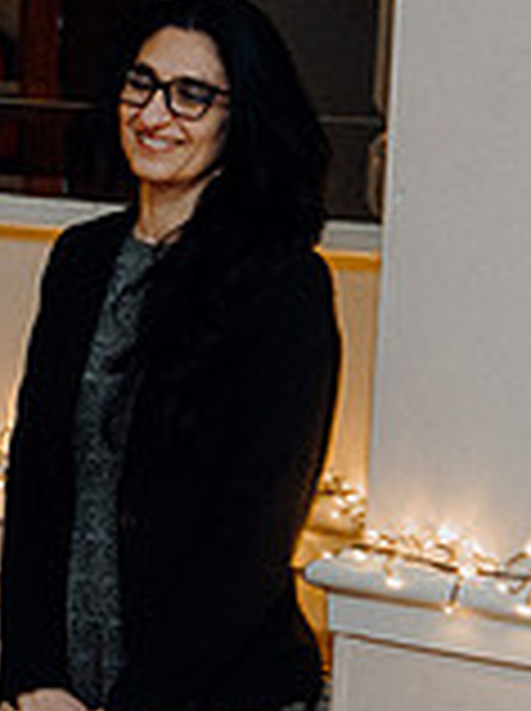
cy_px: 560
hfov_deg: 7.2
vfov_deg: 10.0
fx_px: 4061
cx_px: -594
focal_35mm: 198
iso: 2500
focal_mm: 56
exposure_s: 1/160
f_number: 3.5
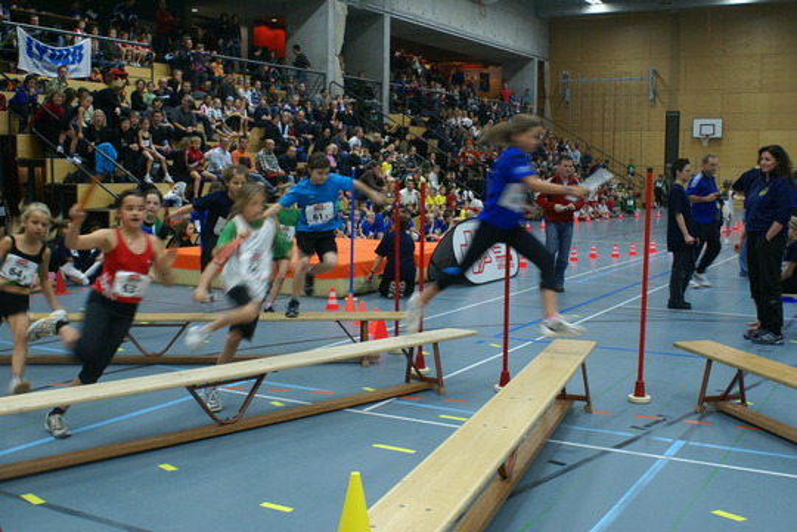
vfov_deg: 31.9
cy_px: 266
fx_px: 930
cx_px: 398
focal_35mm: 42
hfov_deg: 46.4
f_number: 4.5
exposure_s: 1/40
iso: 800
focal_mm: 28
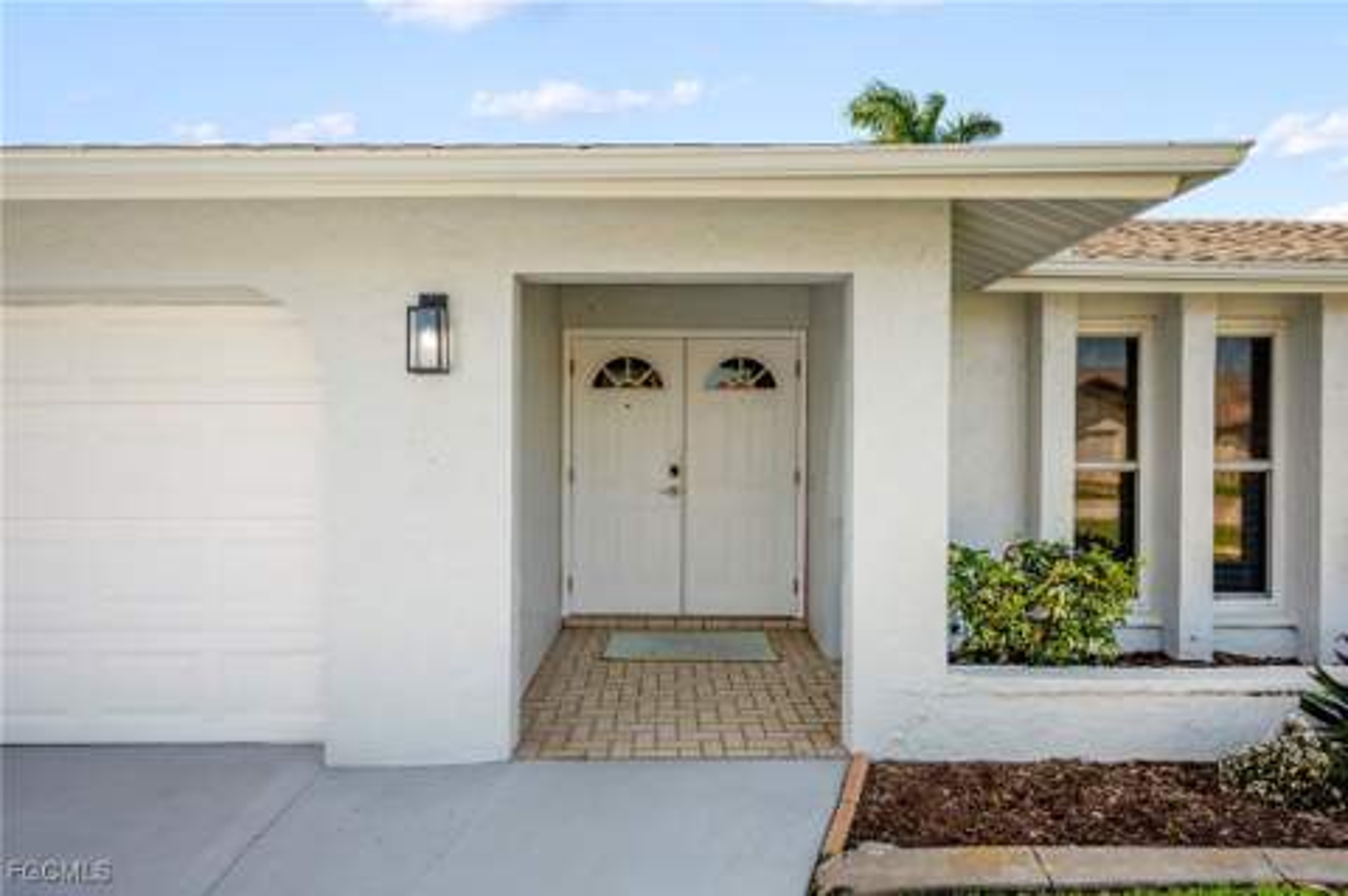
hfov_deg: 84.0
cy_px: 448
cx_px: 674
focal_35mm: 20
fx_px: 748
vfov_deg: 61.8
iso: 100
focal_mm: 20
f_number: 4
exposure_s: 1/500
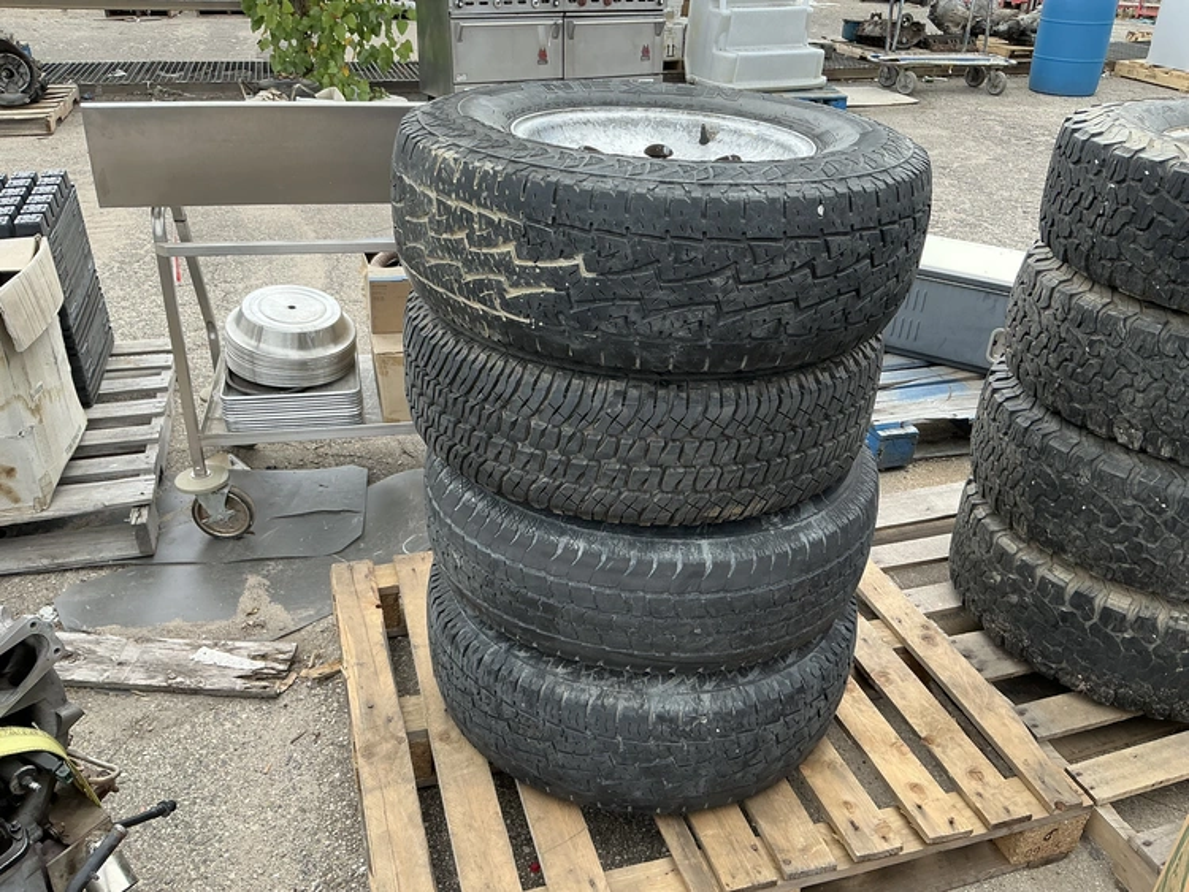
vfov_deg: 49.8
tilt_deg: -28.8
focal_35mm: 28
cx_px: 594
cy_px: 446
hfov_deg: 63.4
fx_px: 962
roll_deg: -2.5
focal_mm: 3
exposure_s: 1/568
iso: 25
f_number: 1.8
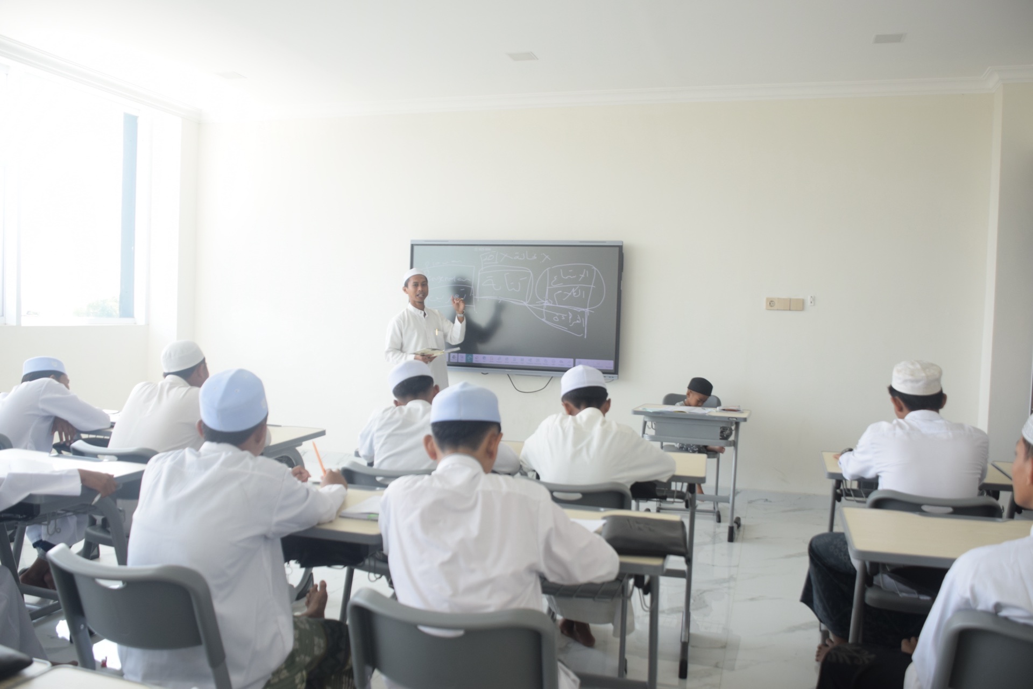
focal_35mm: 30
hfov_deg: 61.9
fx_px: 861
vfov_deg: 43.6
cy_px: 344
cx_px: 516
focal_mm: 20
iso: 250
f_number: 3.5
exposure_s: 1/100
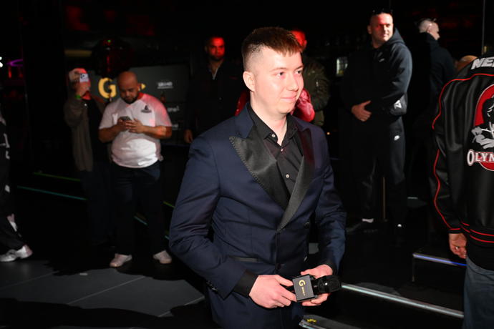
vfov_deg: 31.9
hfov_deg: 46.4
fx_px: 576
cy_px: 164
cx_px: 247
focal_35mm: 42
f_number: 4.5
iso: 2500
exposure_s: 1/400
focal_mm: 42
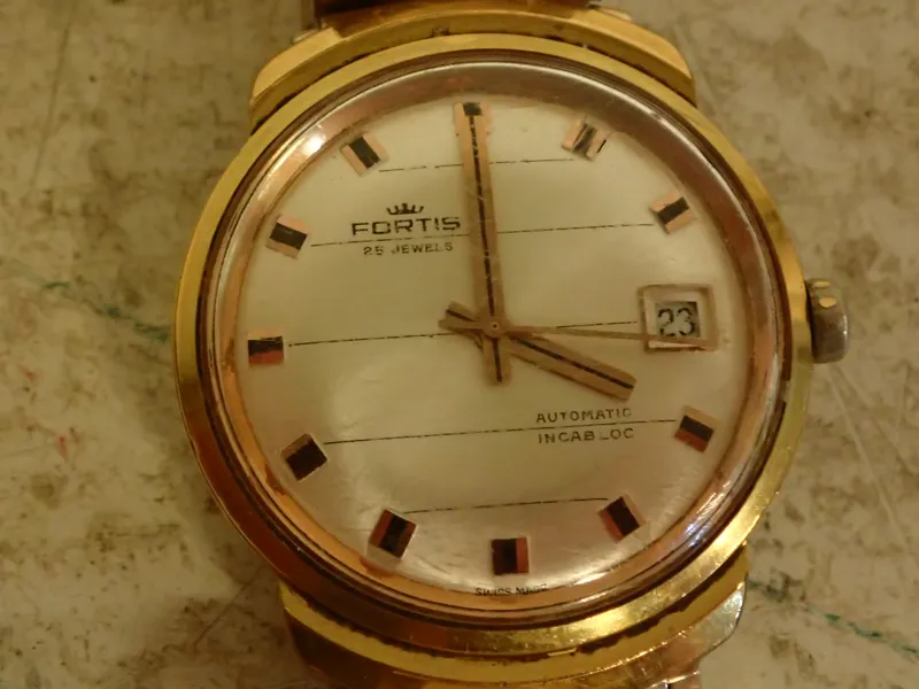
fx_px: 2655
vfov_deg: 14.8
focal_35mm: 100
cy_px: 344
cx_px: 460
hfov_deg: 19.6
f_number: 4.9
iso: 1250
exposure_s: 1/25
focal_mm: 18
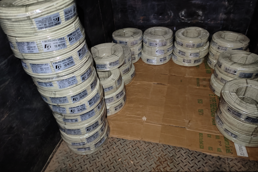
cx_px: 129
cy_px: 80
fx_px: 172
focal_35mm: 24
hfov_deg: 73.7
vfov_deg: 53.1
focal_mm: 6.06
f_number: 1.8
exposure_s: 1/7
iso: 2500
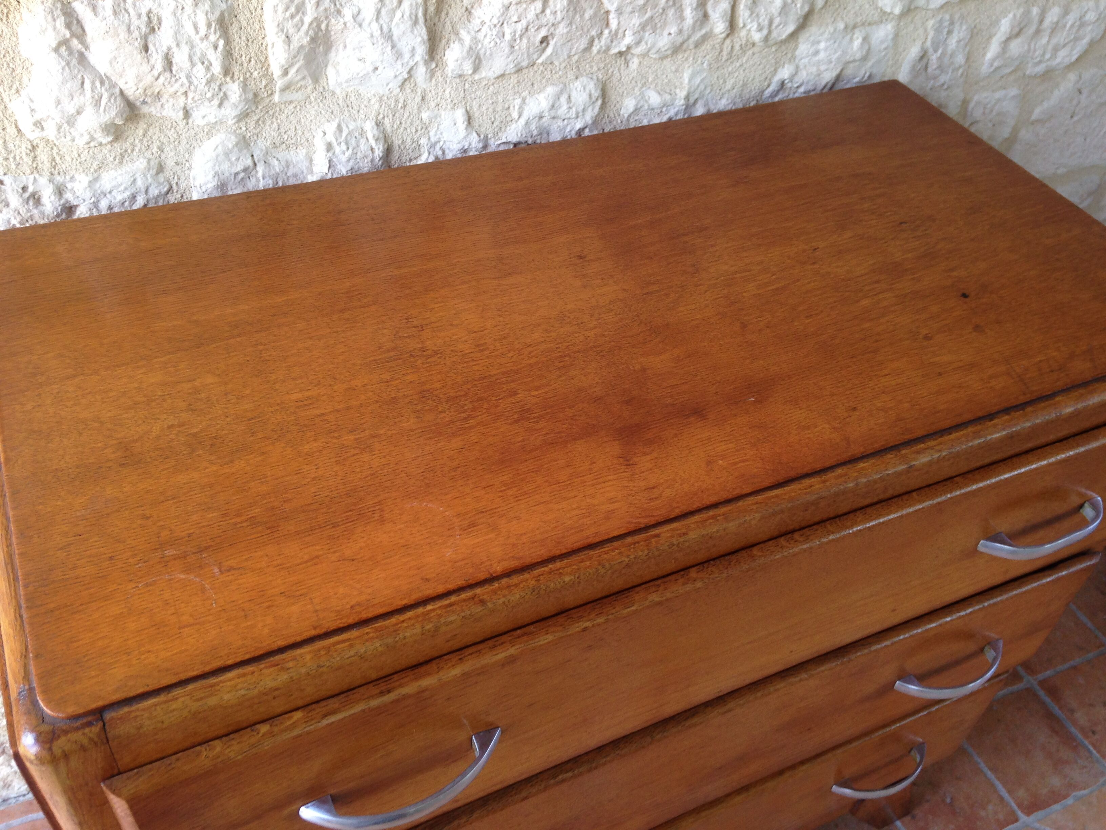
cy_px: 415
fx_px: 1054
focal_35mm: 33
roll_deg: -3.0
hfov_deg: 55.4
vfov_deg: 42.9
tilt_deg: -44.1
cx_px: 553
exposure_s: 1/60
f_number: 2.4
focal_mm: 4.12
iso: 64
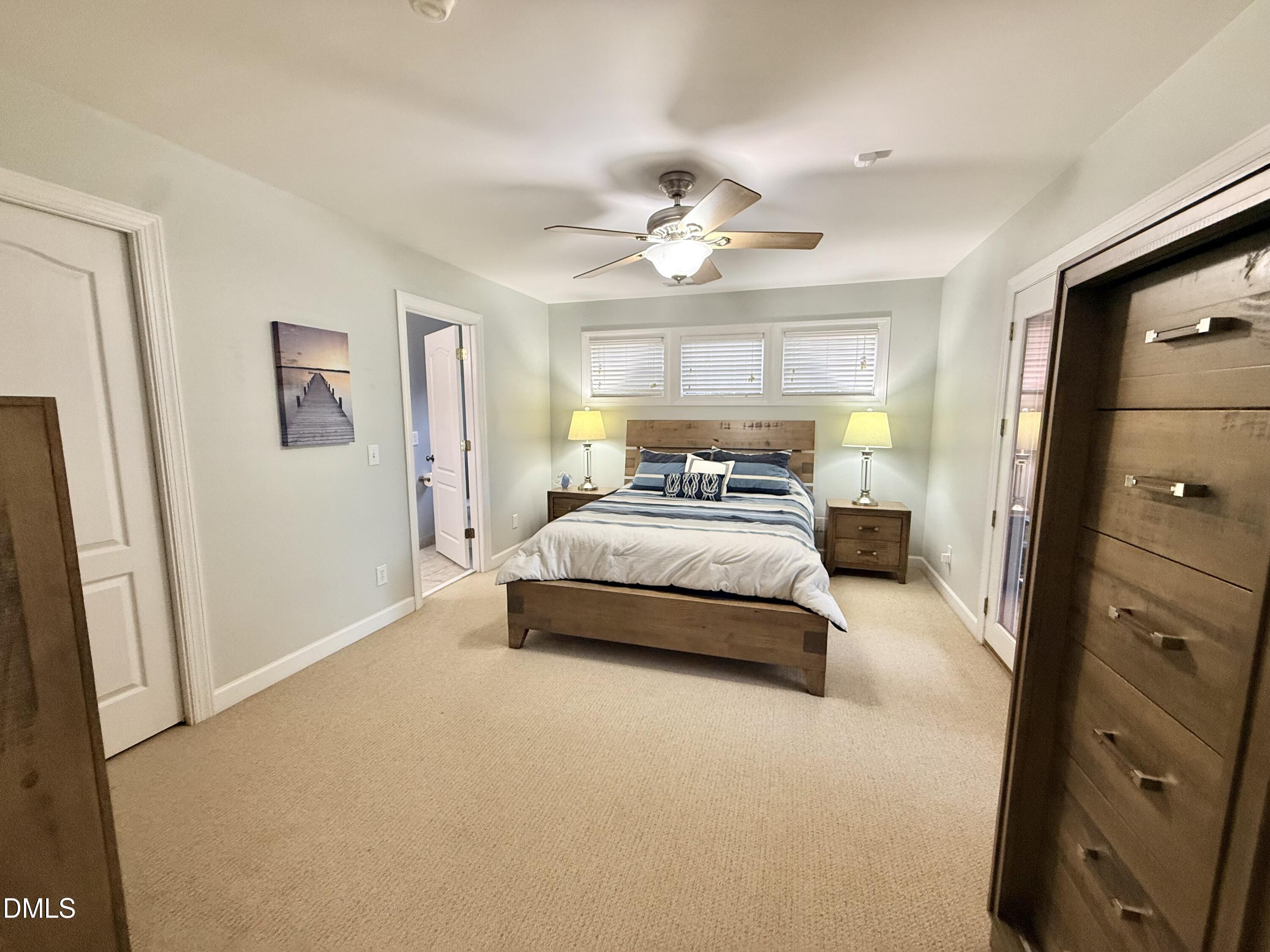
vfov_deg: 85.7
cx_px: 635
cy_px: 476
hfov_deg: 102.1
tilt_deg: -6.8
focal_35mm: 14
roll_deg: +0.6
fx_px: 514
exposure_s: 1/60
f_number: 2.2
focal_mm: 2.22
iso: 200
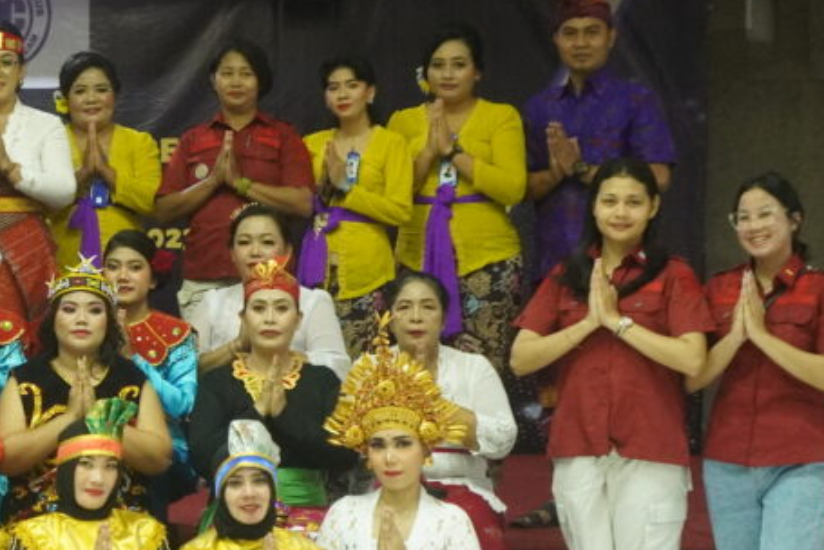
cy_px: 260
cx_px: -31
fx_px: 2705
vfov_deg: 11.6
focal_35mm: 118
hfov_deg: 16.9
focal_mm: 35
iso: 6400
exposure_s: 1/125
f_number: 3.5
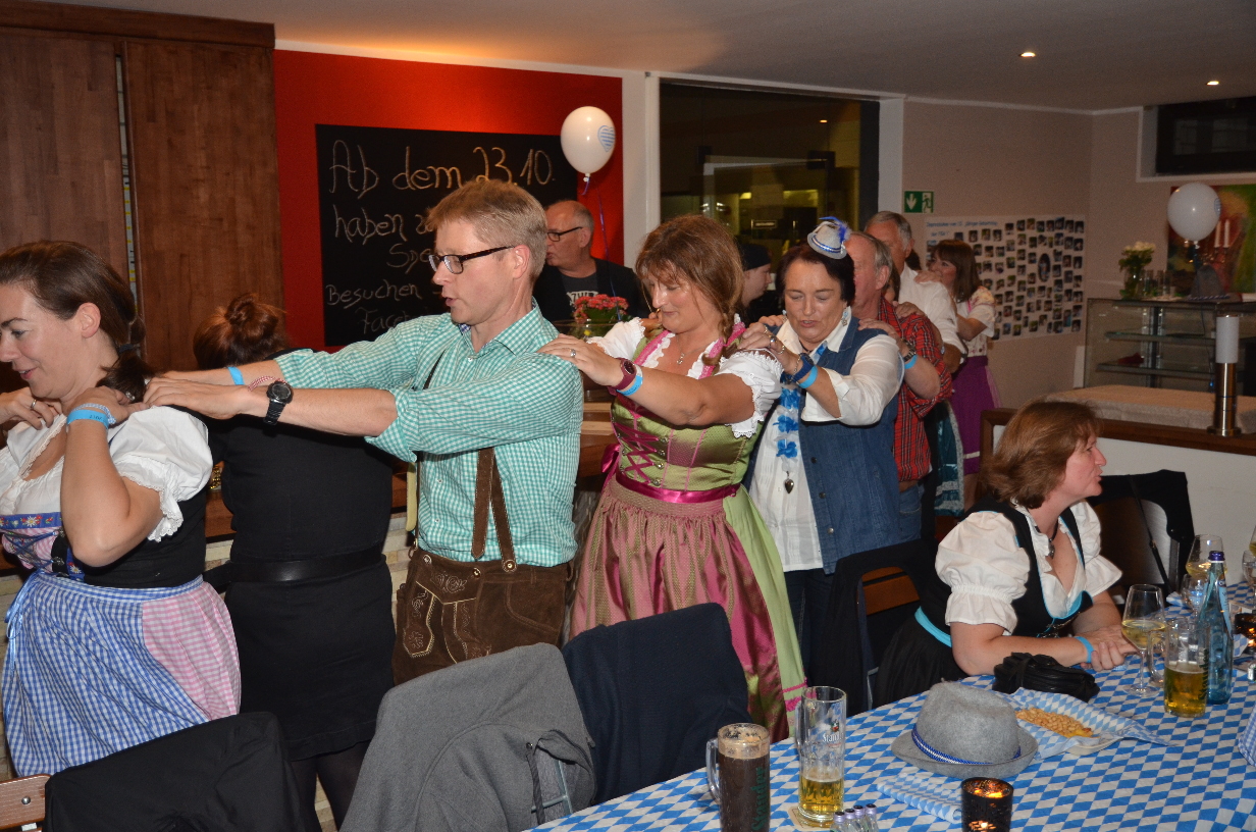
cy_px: 416
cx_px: 628
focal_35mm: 38
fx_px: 1306
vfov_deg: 35.3
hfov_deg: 51.4
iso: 800
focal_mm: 25
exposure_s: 1/60
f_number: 4
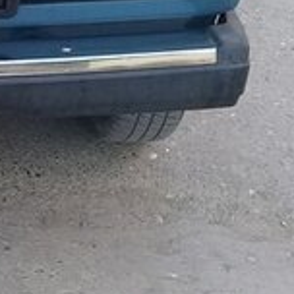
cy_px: -100
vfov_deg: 14.0
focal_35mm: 119
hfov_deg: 13.6
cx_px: -180
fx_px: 1143
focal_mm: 3.3
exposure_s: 1/100
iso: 64
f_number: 2.2
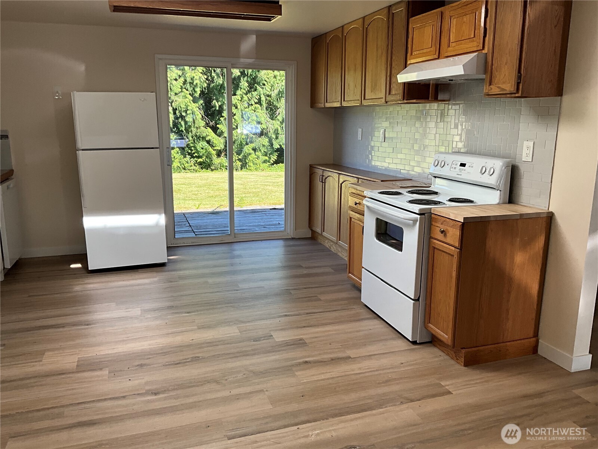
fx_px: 501
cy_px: 224
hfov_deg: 61.7
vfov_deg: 48.2
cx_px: 299
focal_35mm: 29
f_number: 1.8
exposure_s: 1/134
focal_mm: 3
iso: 32
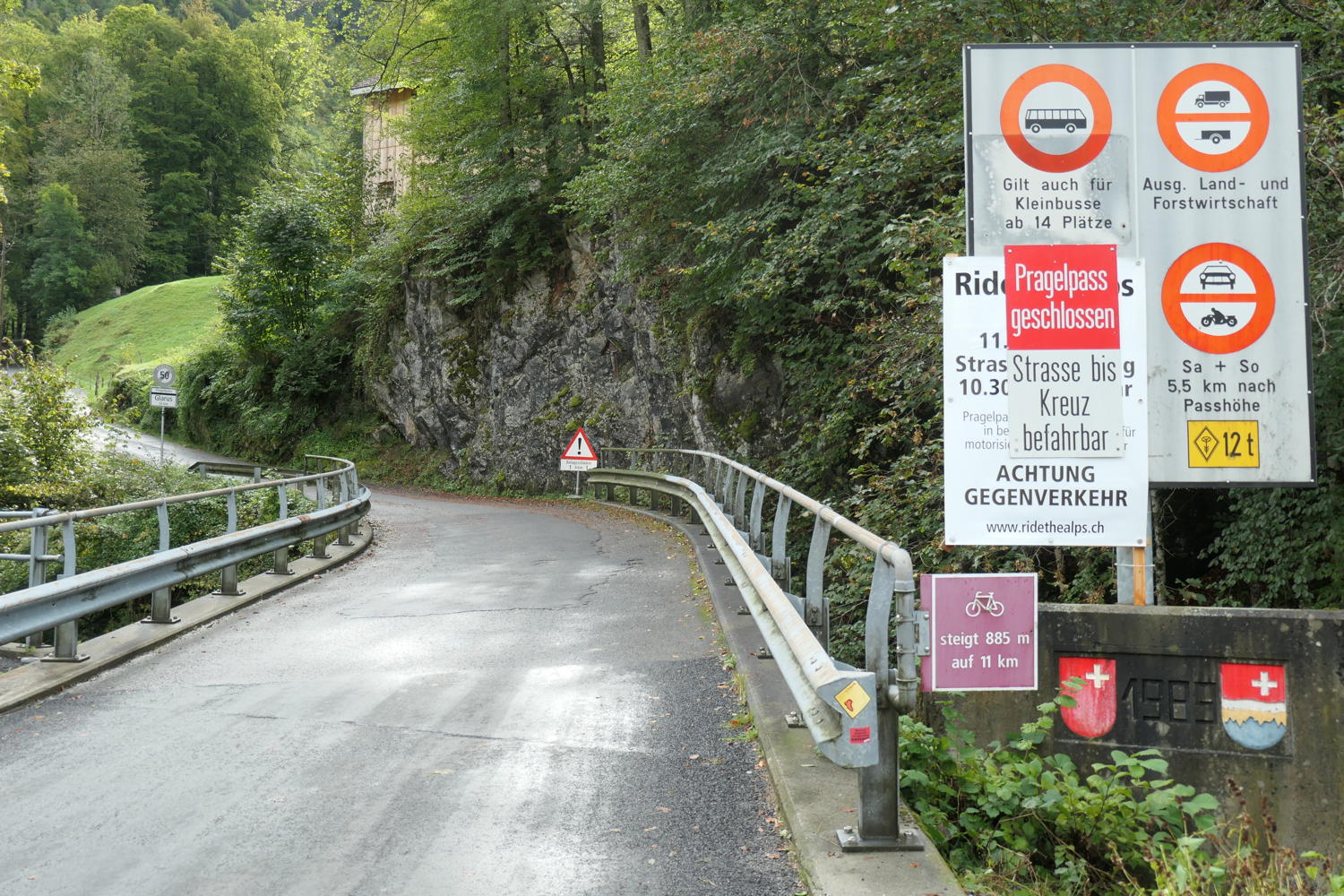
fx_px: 1381
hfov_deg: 51.9
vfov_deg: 35.9
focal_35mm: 37
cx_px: 672
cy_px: 448
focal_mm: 13.7
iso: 200
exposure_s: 1/200
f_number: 3.8
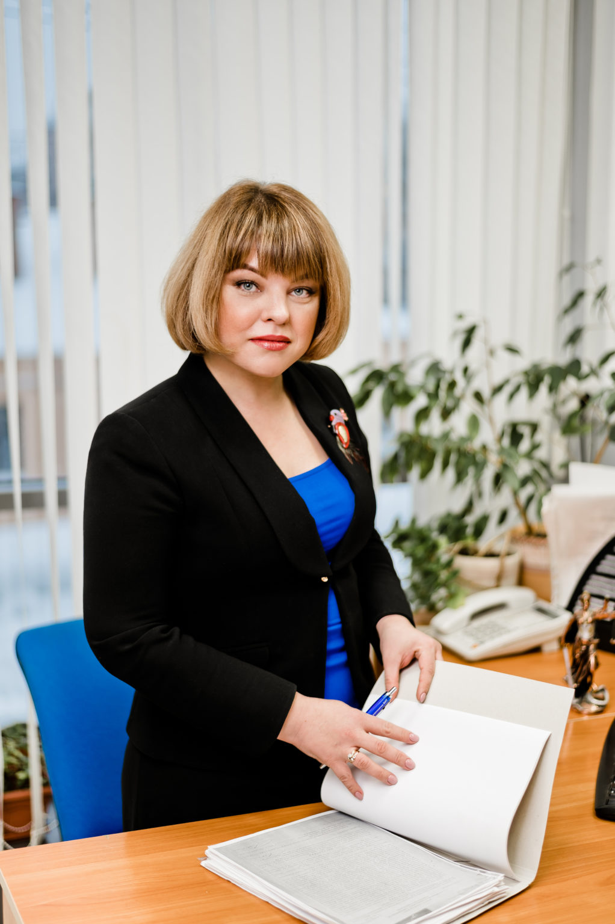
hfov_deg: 27.0
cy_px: 462
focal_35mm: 50
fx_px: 1283
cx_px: 308
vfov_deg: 39.6
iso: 100
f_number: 1.8
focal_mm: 50
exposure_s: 1/100
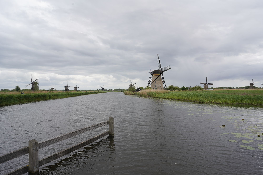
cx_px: 132
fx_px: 175
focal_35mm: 24
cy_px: 88
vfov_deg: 53.1
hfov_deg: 73.7
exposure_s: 1/100
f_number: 11
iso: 100
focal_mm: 24
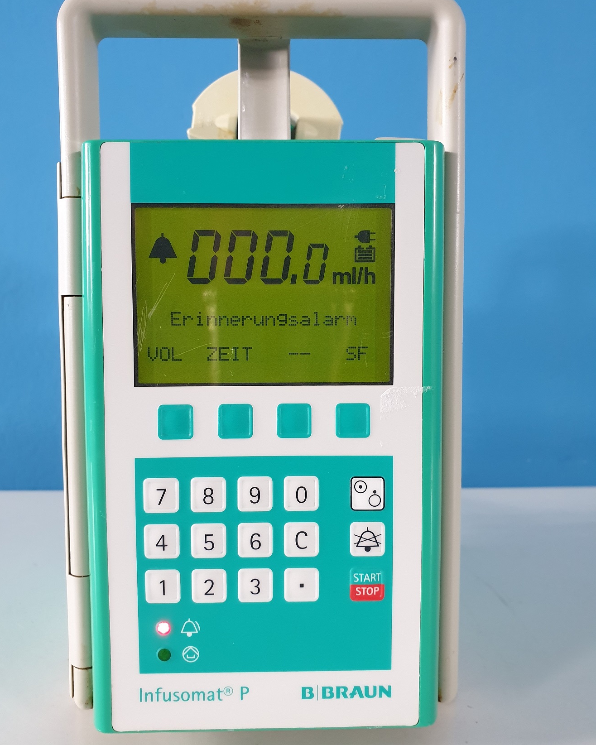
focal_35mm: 28
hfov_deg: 51.5
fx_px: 617
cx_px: 289
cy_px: 359
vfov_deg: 62.2
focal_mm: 4.3
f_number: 2.4
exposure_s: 1/33
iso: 320
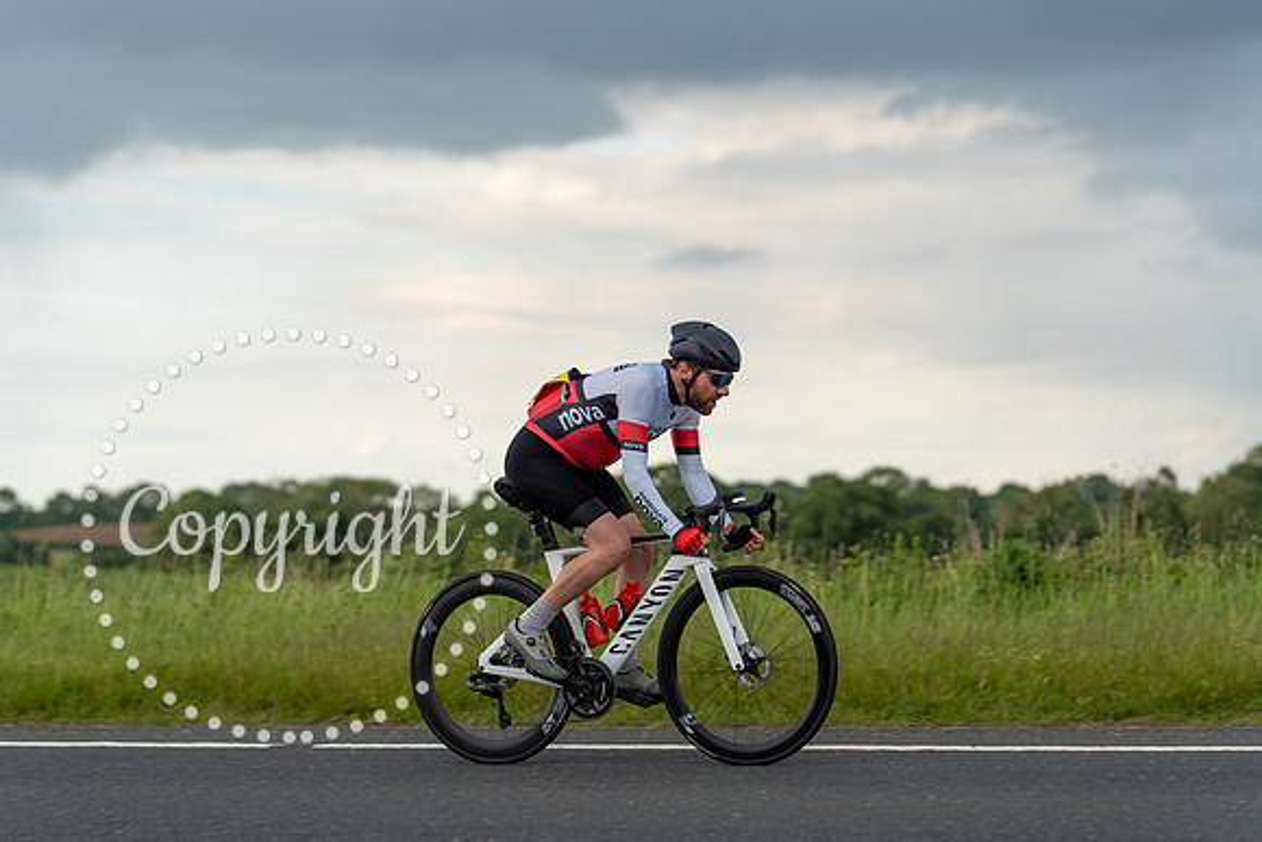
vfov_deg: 13.0
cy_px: 421
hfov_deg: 19.4
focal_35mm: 105
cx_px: 631
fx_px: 3698
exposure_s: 1/500
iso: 250
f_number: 3.2
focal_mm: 104
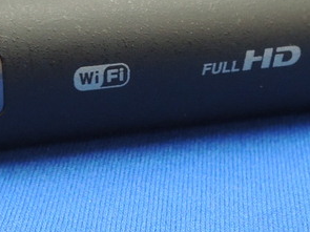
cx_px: 119
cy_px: 88
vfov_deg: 11.7
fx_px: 1128
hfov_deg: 15.6
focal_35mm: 126
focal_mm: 5.5
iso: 400
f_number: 2.4
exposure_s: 1/60
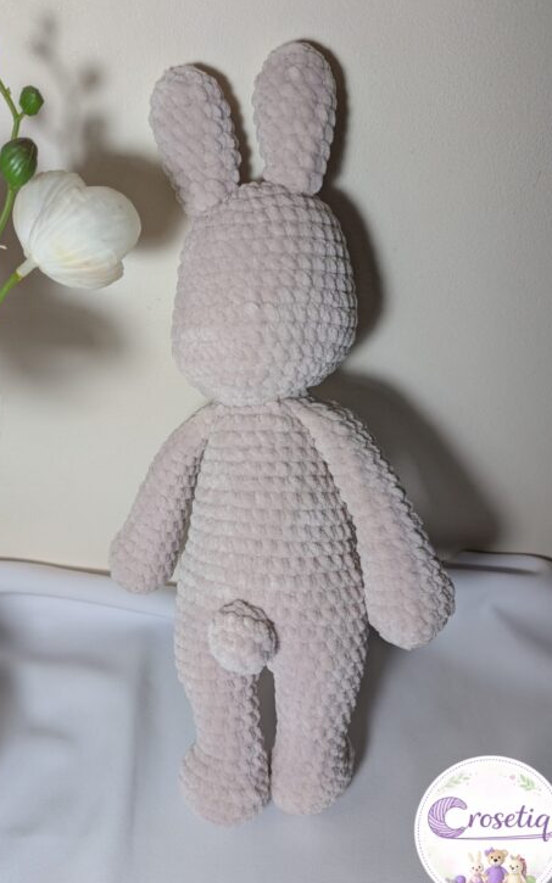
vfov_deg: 66.5
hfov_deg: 44.3
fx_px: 674
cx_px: 219
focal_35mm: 28
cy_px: 443
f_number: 1.68
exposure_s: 1/60.2
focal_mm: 6.9
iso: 43
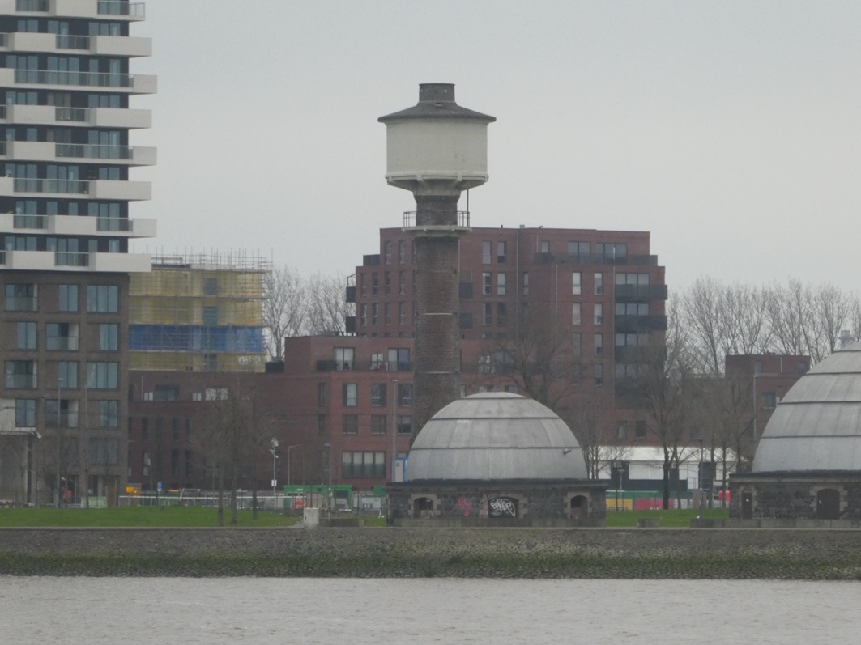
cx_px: 430
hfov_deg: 6.6
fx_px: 7461
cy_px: 322
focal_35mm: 300
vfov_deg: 5.0
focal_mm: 53.8
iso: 500
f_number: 5.8
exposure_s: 1/100
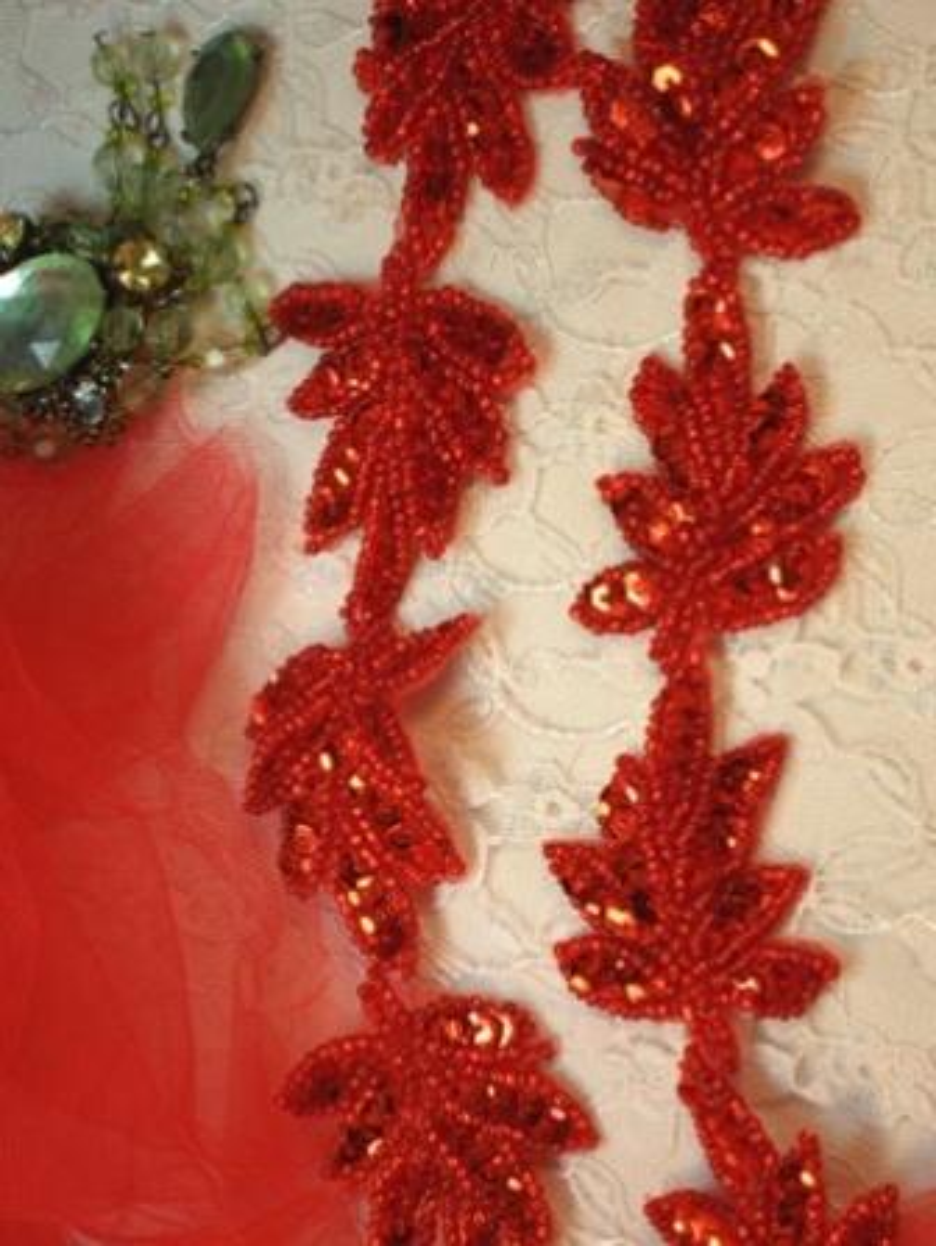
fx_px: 3276
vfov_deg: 21.5
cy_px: 623
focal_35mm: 91
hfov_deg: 16.3
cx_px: 468
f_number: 4.9
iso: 80
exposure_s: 1/125
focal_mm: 16.3
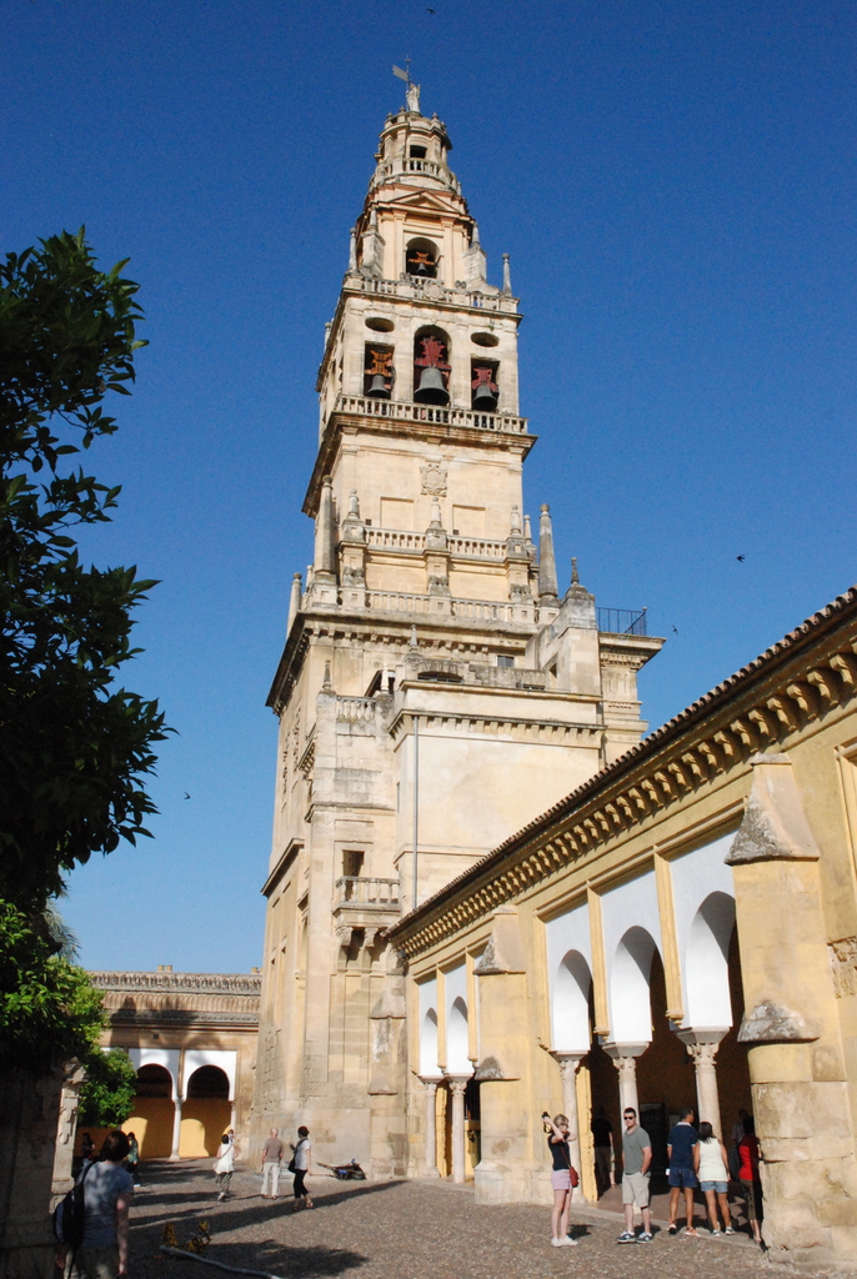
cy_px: 640
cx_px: 428
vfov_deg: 53.1
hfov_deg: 37.0
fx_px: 1281
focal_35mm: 36
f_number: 16
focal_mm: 24
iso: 1600
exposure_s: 1/1000
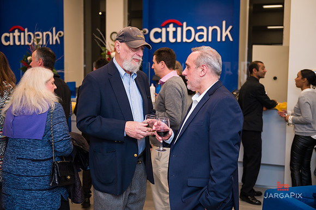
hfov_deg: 44.5
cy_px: 105
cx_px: 158
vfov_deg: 30.5
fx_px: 386
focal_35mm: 44
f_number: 3.2
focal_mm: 44
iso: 400
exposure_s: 1/160
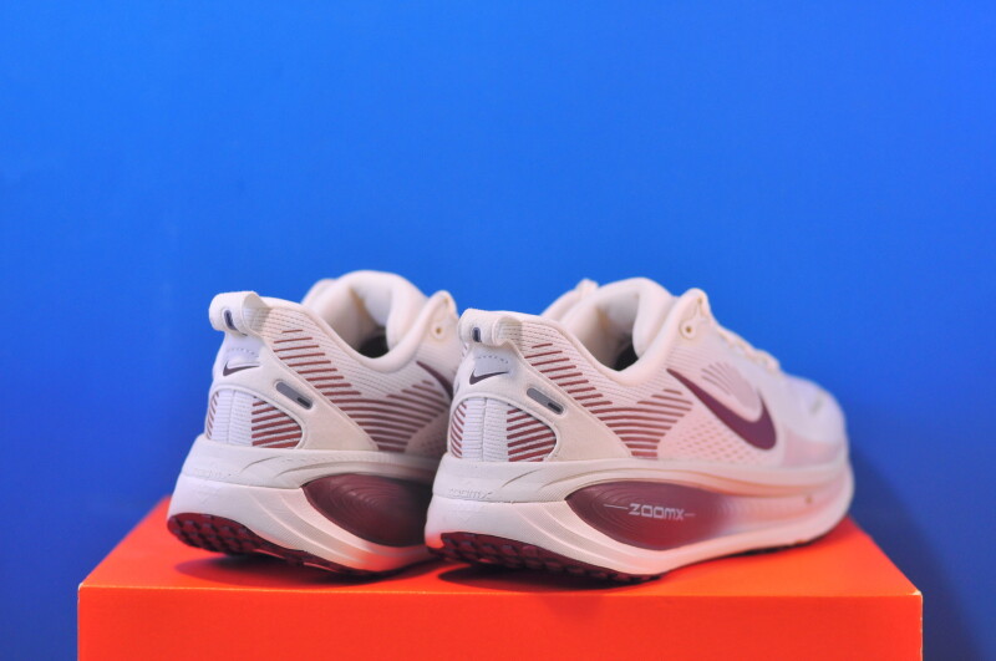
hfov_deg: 27.0
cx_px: 498
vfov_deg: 18.1
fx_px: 2072
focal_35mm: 75
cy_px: 330
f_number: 2.5
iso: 250
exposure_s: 1/320
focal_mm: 50
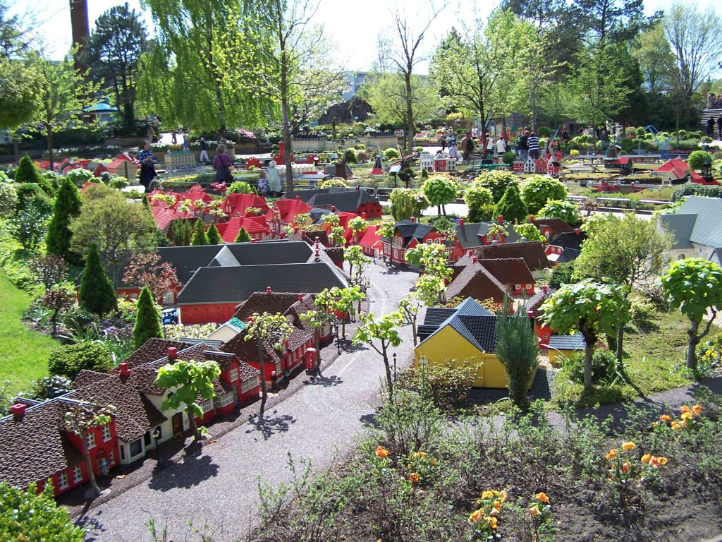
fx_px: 793
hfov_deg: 49.0
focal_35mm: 38
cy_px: 271
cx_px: 361
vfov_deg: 37.7
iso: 80
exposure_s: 1/750
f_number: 2.8
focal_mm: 6.3
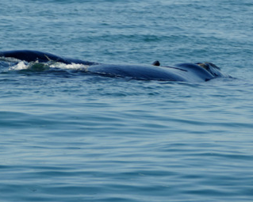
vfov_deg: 2.2
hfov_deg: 2.8
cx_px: 71
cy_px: 67
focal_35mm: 691
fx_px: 5173
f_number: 4
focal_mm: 142.53
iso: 125
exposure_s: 1/1000
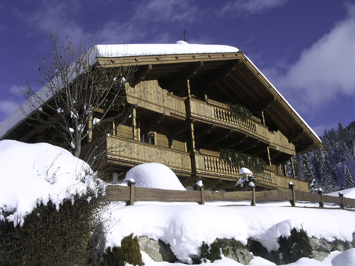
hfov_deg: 49.0
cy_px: 133
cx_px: 178
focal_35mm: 38
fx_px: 390
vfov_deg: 37.7
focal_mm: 5.8
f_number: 5.6
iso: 100
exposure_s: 1/480
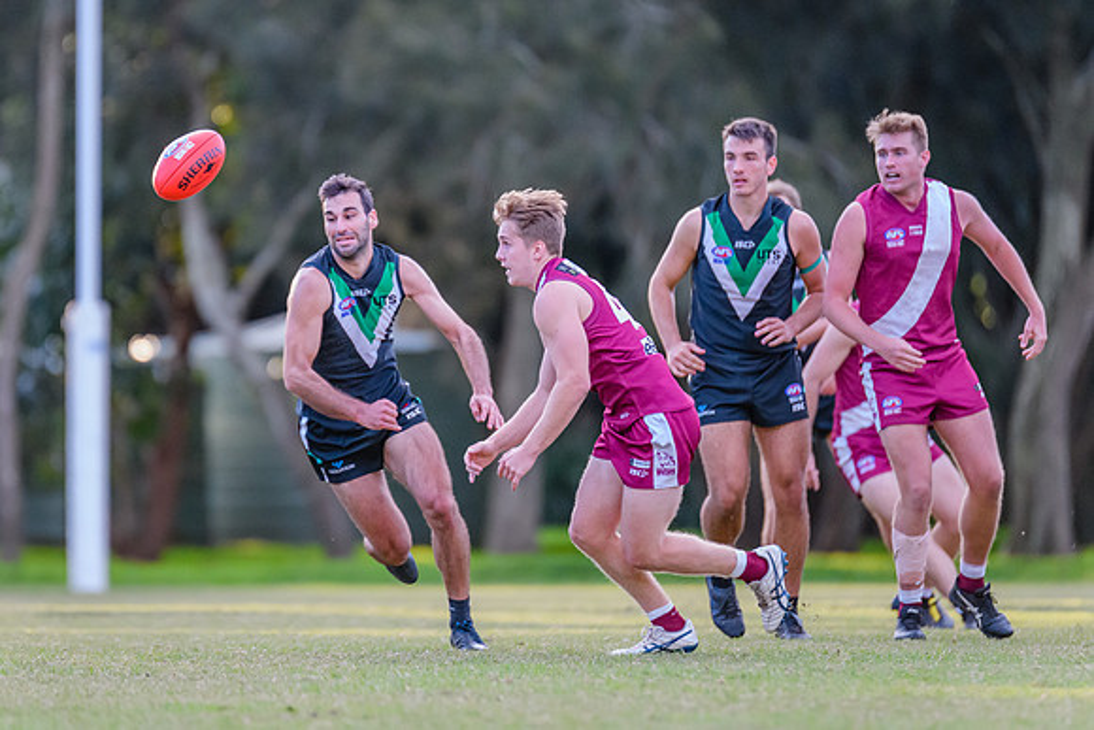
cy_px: 261
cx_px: 472
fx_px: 13357
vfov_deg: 3.1
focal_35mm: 439
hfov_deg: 4.7
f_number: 2.8
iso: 4000
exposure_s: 1/2500
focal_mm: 300
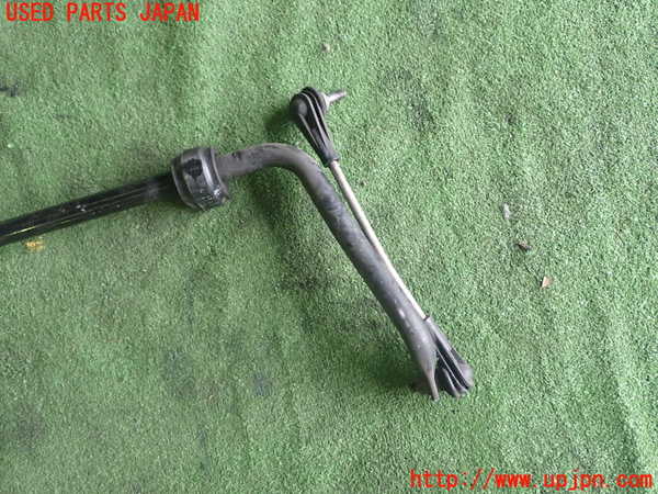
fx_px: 722
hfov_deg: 49.0
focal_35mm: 38
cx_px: 329
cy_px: 247
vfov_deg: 37.7
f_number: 2.7
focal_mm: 6.83
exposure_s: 1/40
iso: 400
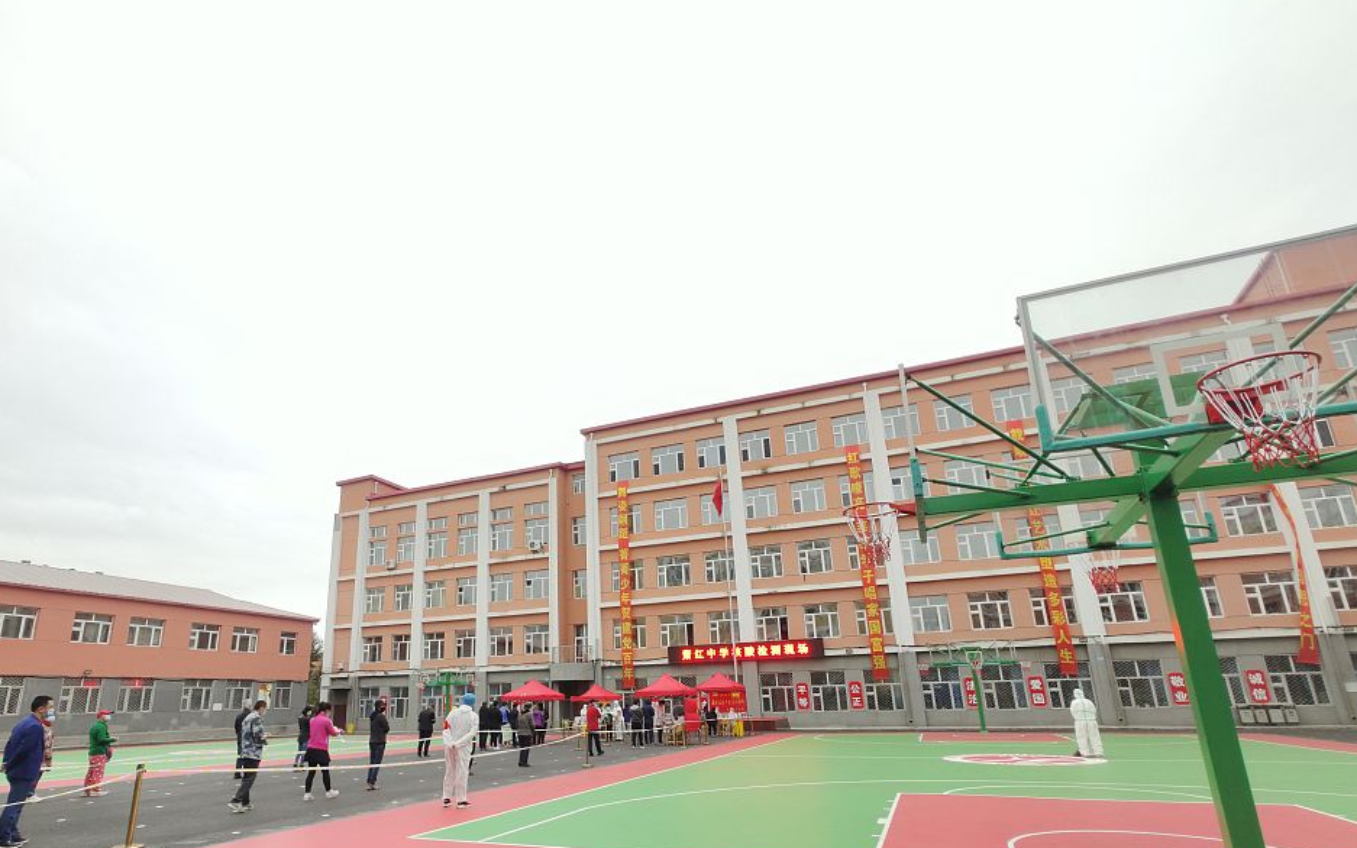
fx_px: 703
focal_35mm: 19
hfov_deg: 87.6
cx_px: 594
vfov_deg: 61.8
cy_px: 499
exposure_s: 1/50
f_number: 2.2
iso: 311
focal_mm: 2.59
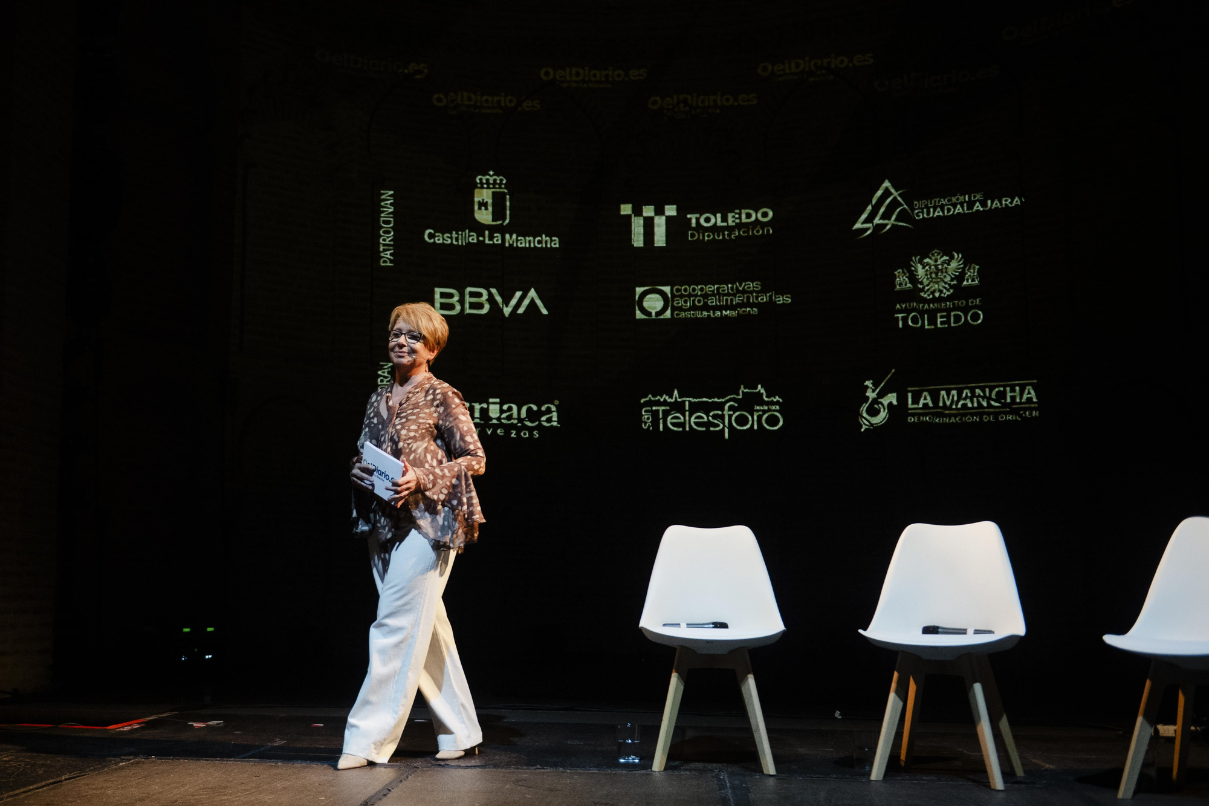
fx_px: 1405
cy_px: 415
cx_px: 422
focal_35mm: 42
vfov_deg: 32.0
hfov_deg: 46.0
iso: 2000
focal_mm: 32
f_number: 2.8
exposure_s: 1/250
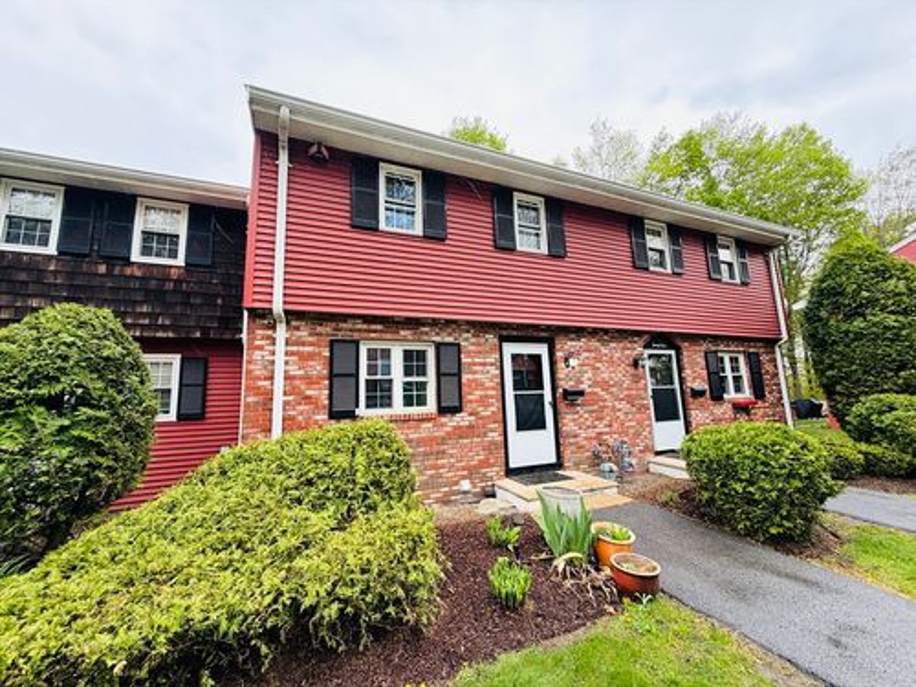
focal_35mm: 14
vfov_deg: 85.7
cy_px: 344
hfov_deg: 102.1
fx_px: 370
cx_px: 458
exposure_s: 1/178
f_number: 2.2
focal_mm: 2.22
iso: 50
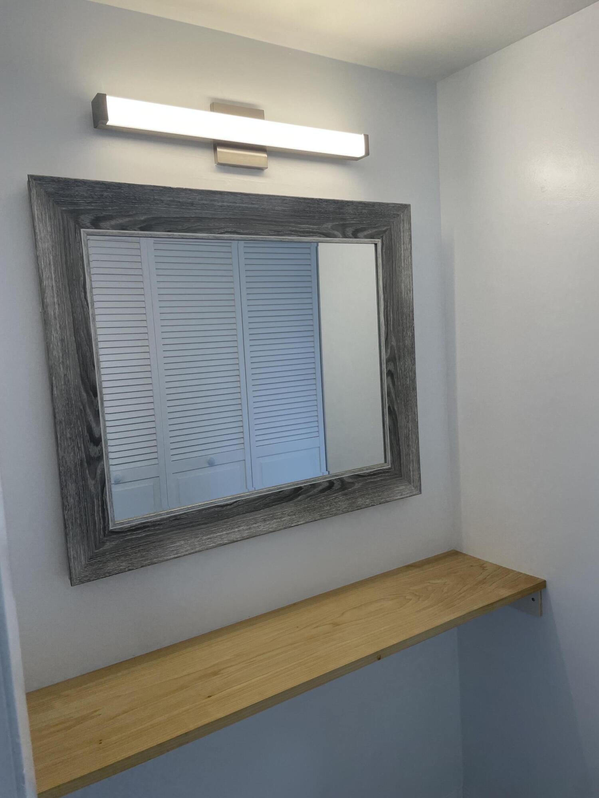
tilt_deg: -5.1
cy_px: 399
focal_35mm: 26
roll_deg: +4.0
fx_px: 600
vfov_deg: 67.3
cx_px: 300
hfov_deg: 53.1
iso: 32
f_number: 1.6
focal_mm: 4.2
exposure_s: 1/120
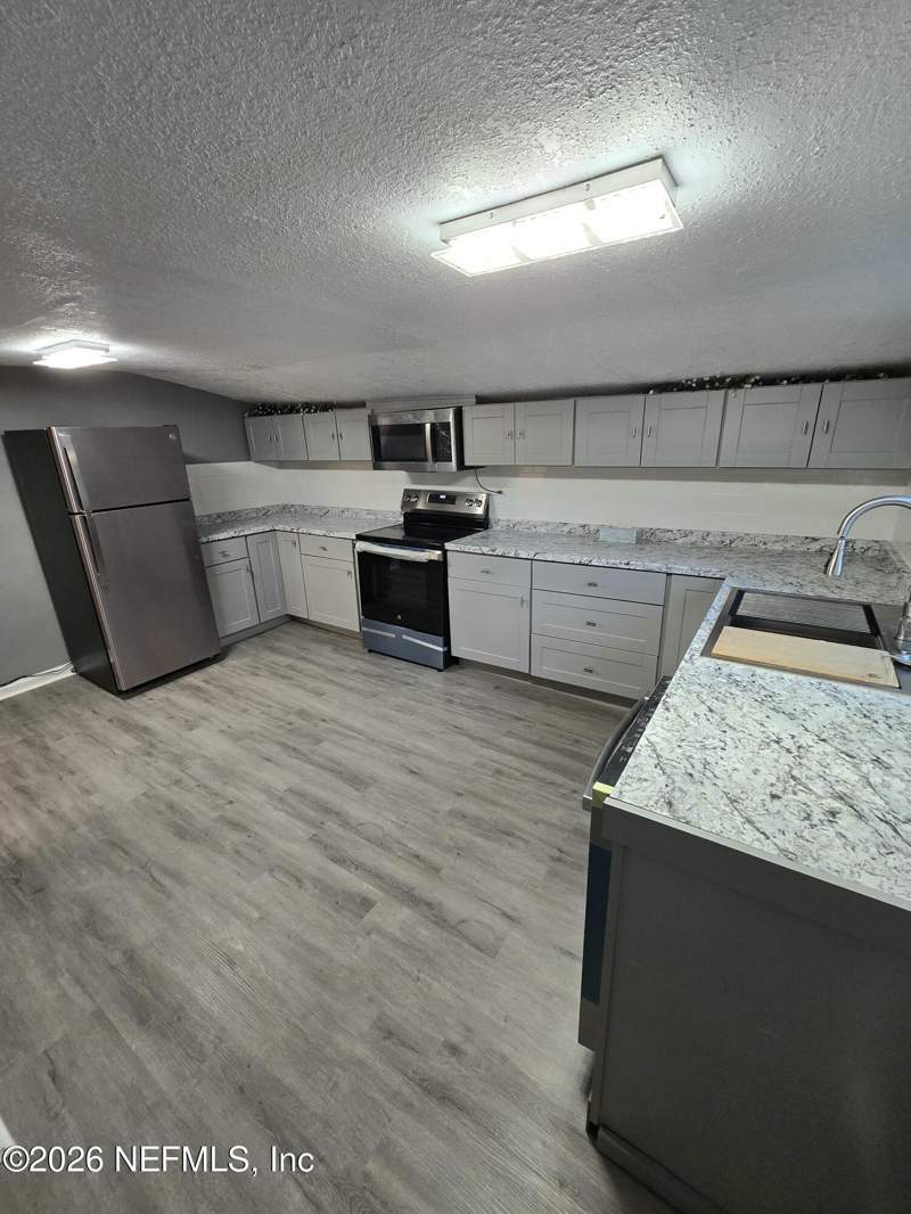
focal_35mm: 13
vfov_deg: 106.2
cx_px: 456
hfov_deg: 89.9
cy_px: 607
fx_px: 456
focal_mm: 2.2
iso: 200
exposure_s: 1/60
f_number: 2.2
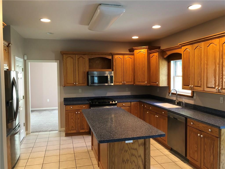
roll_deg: +0.0
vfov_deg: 49.7
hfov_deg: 63.4
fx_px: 182
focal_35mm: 28
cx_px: 112
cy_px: 84
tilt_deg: -2.9
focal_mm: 4
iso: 40
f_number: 1.8
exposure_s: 1/15
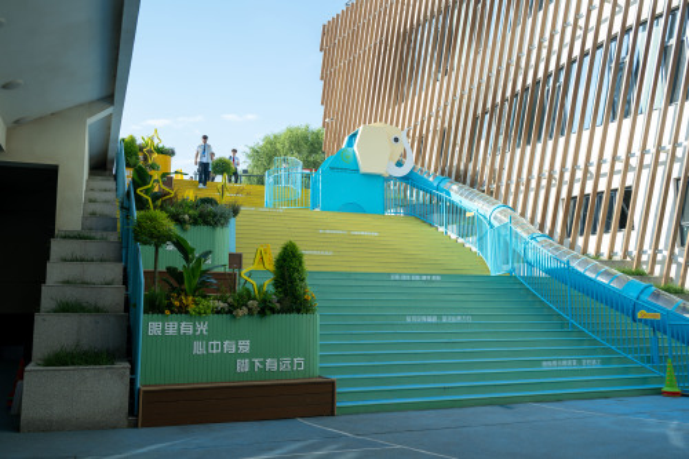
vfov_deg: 39.9
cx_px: 344
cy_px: 230
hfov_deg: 57.2
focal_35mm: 33
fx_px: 631
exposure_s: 1/160
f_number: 4
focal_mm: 33
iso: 64
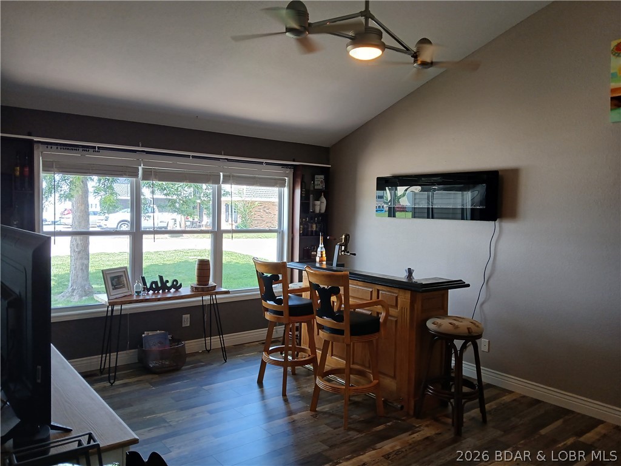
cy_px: 233
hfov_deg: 67.3
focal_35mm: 26
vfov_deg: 53.1
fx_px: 466
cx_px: 310
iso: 100
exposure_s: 1/60
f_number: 1.8
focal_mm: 3.98
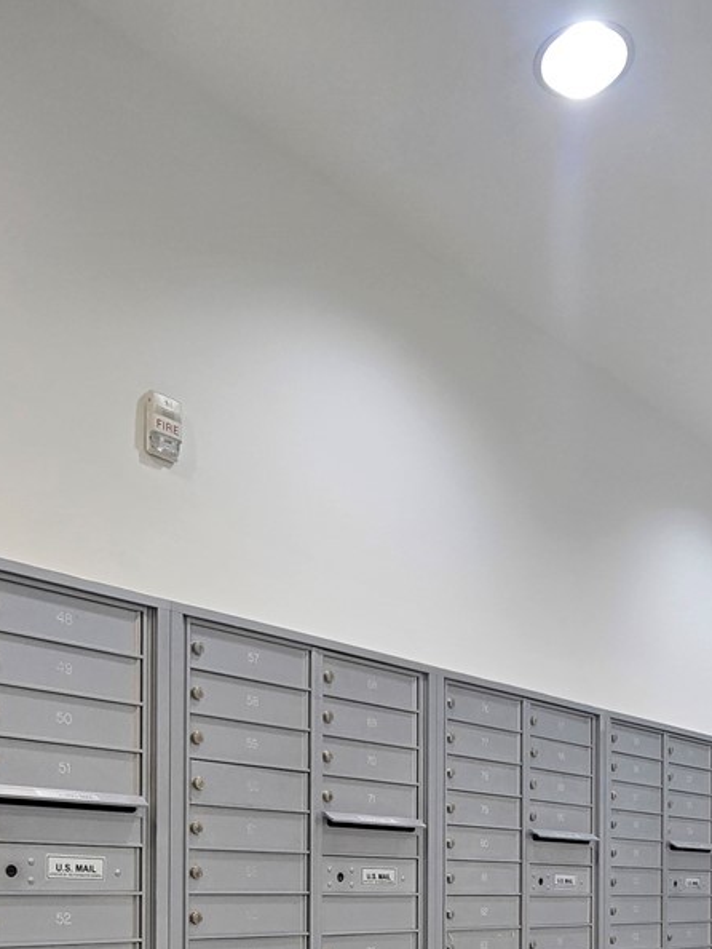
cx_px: 340
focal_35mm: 35
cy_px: 891
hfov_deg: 40.7
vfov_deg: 46.3
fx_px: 959
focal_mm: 2.2
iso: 125
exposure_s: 1/60
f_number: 2.2
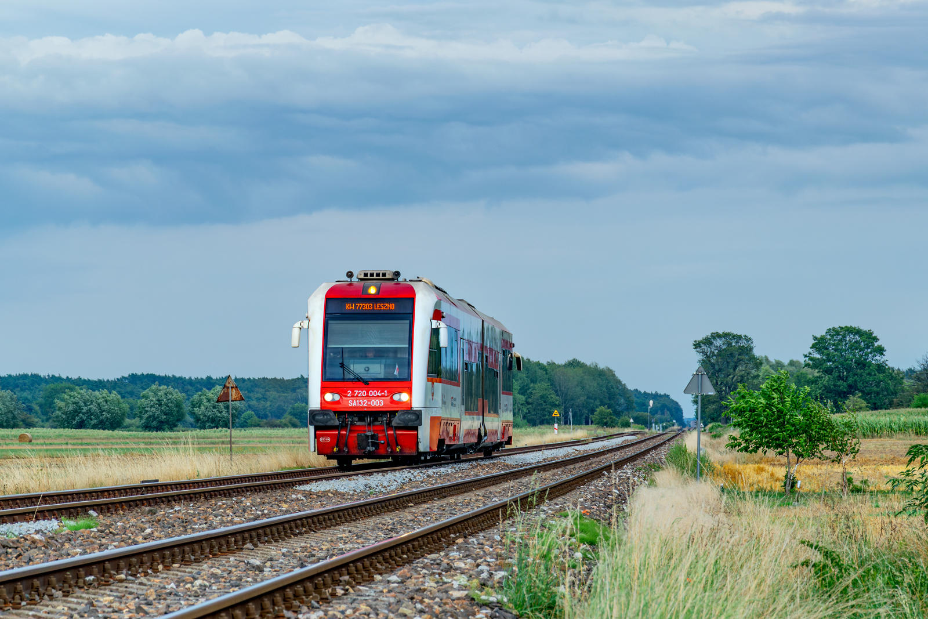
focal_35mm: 135
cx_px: 464
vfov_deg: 10.2
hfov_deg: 15.2
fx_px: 3480
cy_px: 310
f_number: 8
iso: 200
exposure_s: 1/320
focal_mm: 90
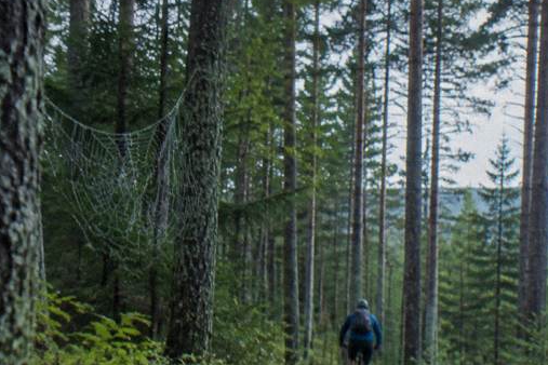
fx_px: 1050
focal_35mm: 69
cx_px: 429
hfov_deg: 28.7
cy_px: 311
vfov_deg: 19.5
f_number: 7.1
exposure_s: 1/500
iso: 800
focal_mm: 35
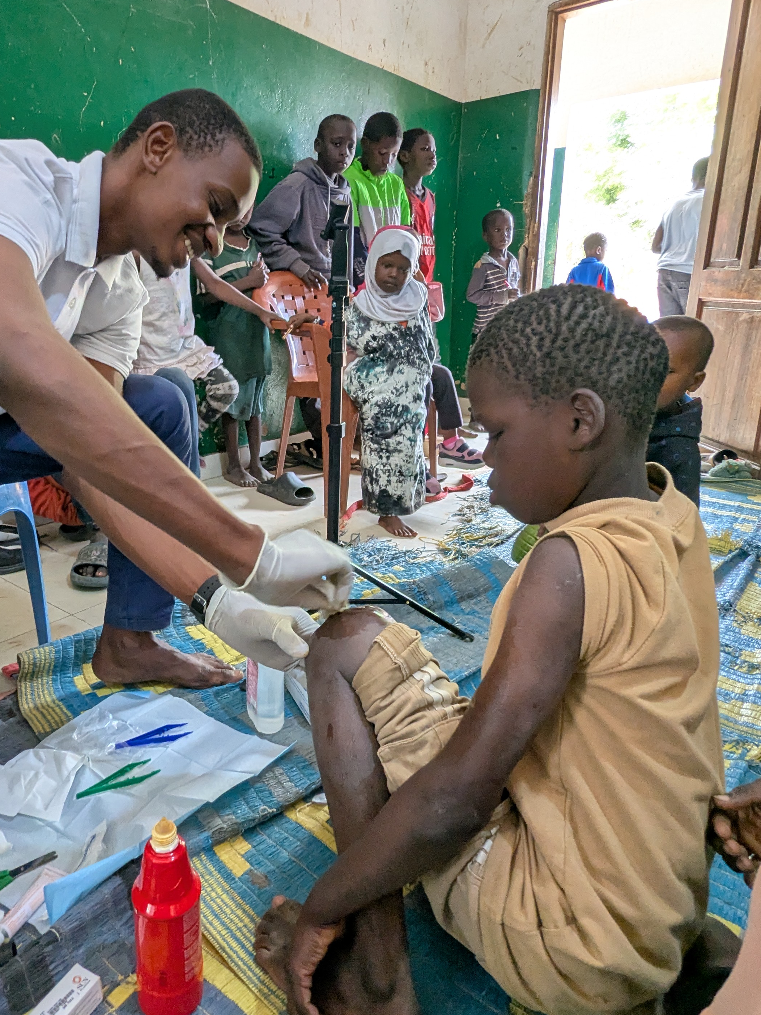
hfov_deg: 57.7
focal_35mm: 23
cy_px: 464
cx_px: 259
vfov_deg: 73.8
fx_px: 674
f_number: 2.2
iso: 191
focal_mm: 2.35
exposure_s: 1/50
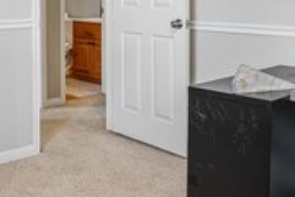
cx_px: 75
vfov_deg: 22.7
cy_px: -6
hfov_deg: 34.4
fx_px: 467
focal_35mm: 57
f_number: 8
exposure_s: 1/8
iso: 400
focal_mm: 16
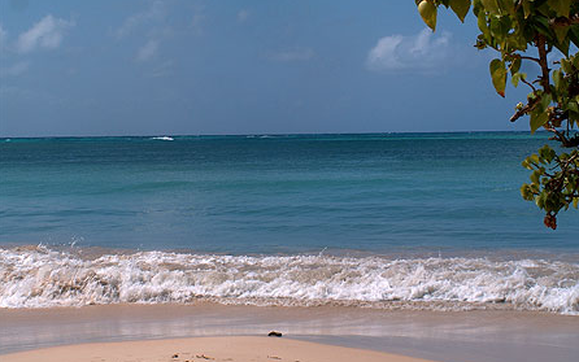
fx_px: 1421
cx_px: 290
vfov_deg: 14.5
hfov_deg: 23.0
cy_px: 163
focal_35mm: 90
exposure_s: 1/137
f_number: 11.7
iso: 100
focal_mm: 17.25
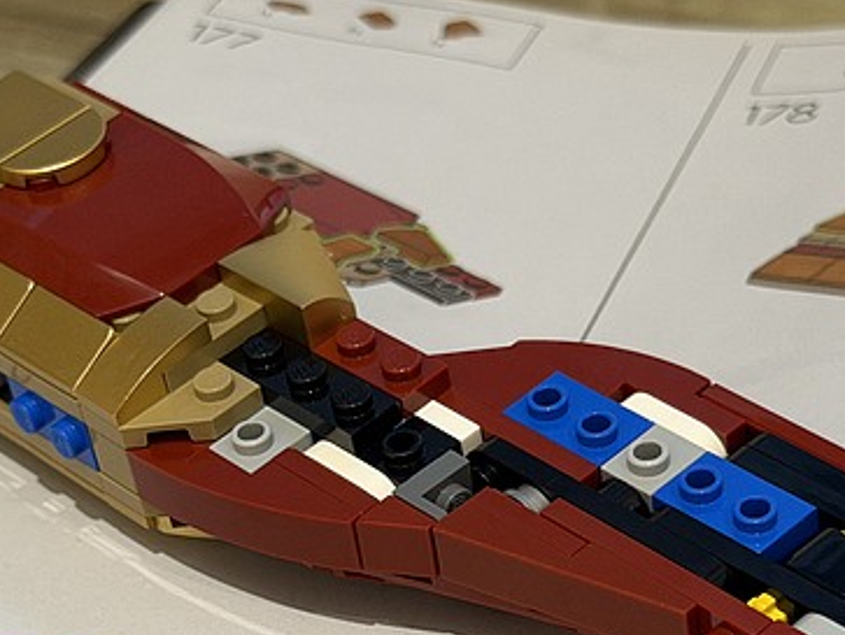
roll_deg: +1.1
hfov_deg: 19.1
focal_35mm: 103
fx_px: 2517
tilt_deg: -35.6
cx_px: 386
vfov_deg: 14.3
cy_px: 562
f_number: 1.78
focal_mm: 6.76
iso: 250
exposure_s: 1/60
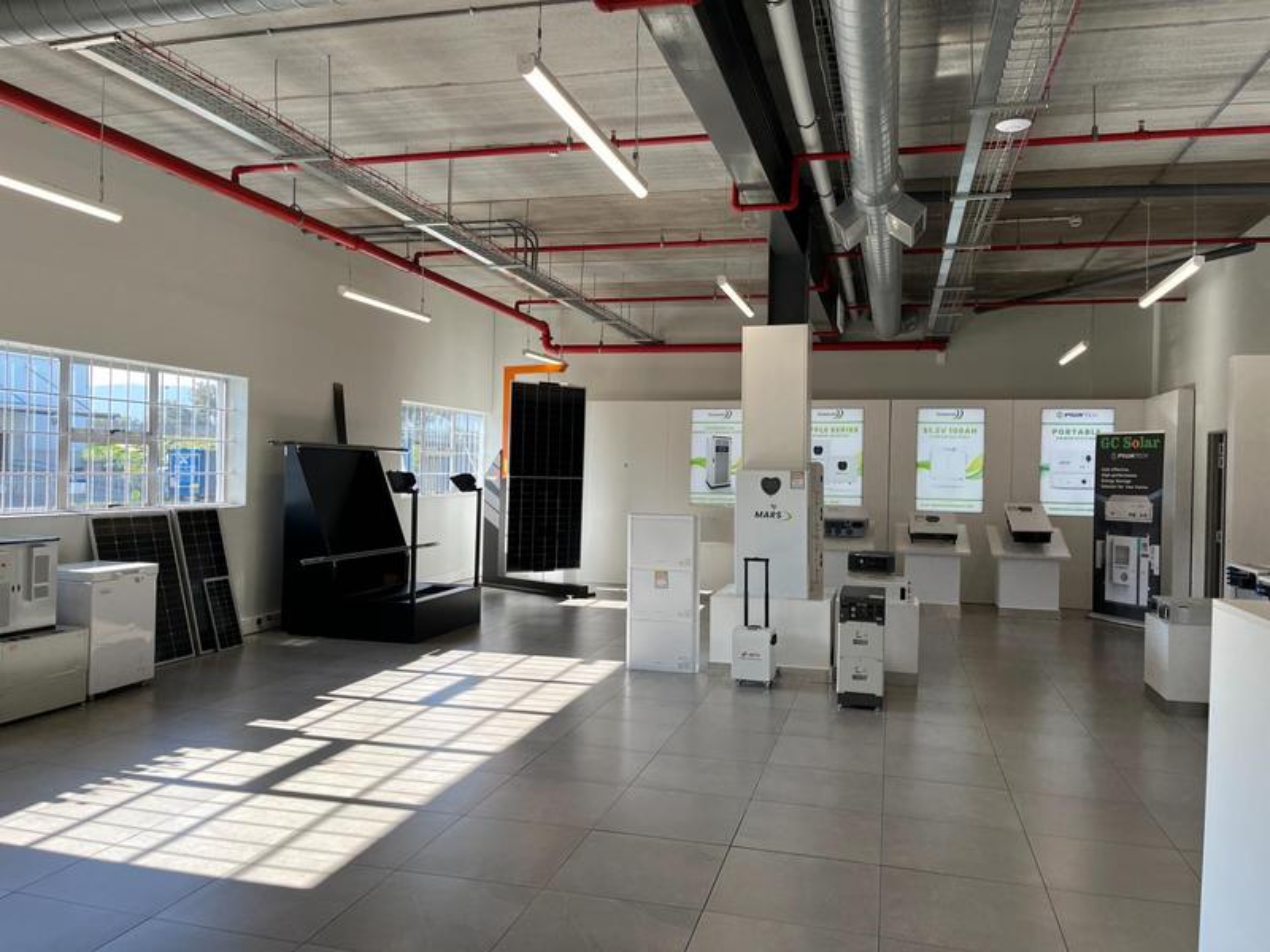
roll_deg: -0.9
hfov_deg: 67.3
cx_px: 635
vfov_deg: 53.1
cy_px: 476
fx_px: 954
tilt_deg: -0.2
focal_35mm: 26
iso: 50
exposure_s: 1/312
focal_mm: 5.1
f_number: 1.6
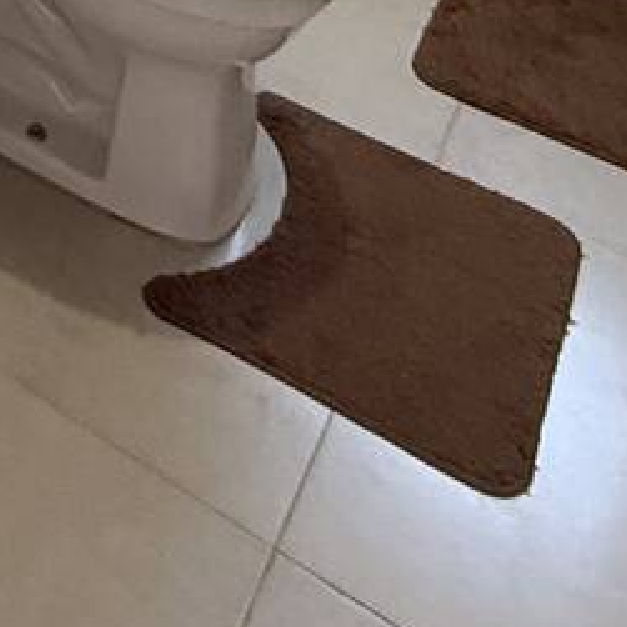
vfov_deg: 17.0
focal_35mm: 71
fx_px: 1455
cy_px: -672
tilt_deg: -12.0
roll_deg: -1.2
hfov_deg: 22.1
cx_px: -165
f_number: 2.2
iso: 320
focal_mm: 2.22
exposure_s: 1/60
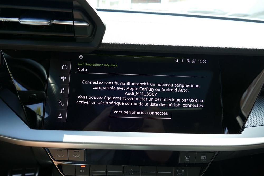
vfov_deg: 51.3
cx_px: 132
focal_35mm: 25
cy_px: 88
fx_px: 183
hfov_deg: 71.5
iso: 125
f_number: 2.8
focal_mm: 9.12
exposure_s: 1/125
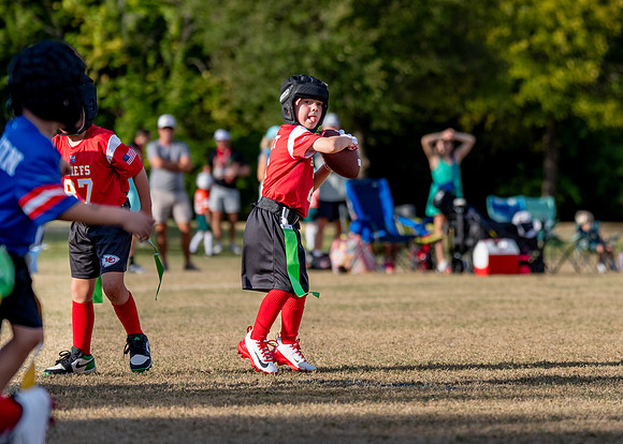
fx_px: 3802
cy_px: 183
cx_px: 344
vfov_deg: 6.7
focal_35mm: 215
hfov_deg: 9.4
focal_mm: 114
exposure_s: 1/4000
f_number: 2.8
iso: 250
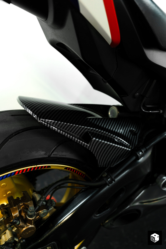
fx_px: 226
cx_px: 83
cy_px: 124
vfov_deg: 57.7
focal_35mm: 33
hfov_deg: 40.3
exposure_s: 1/10
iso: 640
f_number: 3.5
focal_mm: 32.7
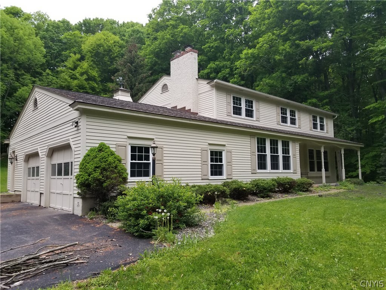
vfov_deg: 53.1
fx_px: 290
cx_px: 193
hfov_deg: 67.3
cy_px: 145
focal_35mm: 26
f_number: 1.7
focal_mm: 4.25
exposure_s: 1/40
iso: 160
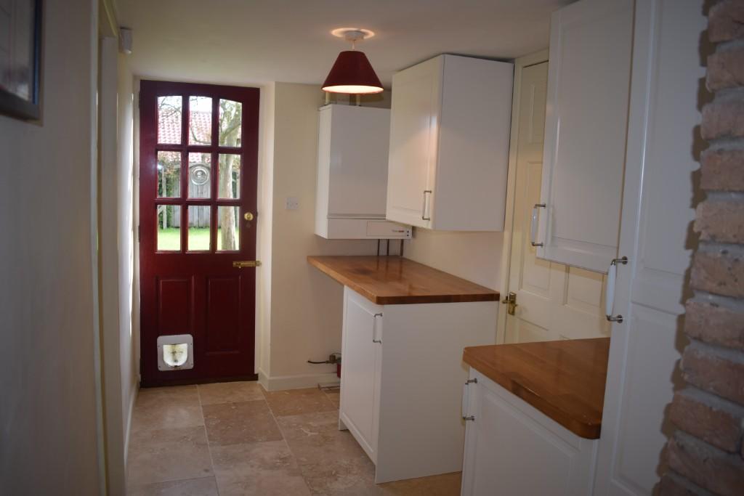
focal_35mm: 27
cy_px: 248
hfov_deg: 67.4
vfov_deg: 47.9
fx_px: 558
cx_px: 372
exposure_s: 1/100
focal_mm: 18
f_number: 3.5
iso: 100
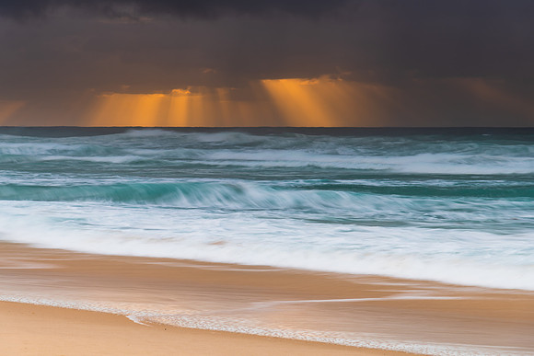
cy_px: 178
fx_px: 1816
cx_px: 267
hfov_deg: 16.7
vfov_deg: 11.2
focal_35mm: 122
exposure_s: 1/1.67
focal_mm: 120
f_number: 8
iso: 40
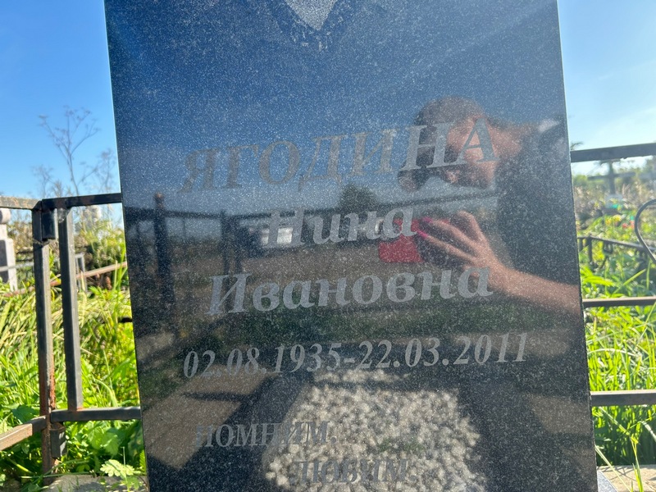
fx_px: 493
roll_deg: +5.4
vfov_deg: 53.1
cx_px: 328
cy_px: 246
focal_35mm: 26
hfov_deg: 67.3
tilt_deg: -0.7
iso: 50
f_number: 1.5
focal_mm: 5.7
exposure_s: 1/887
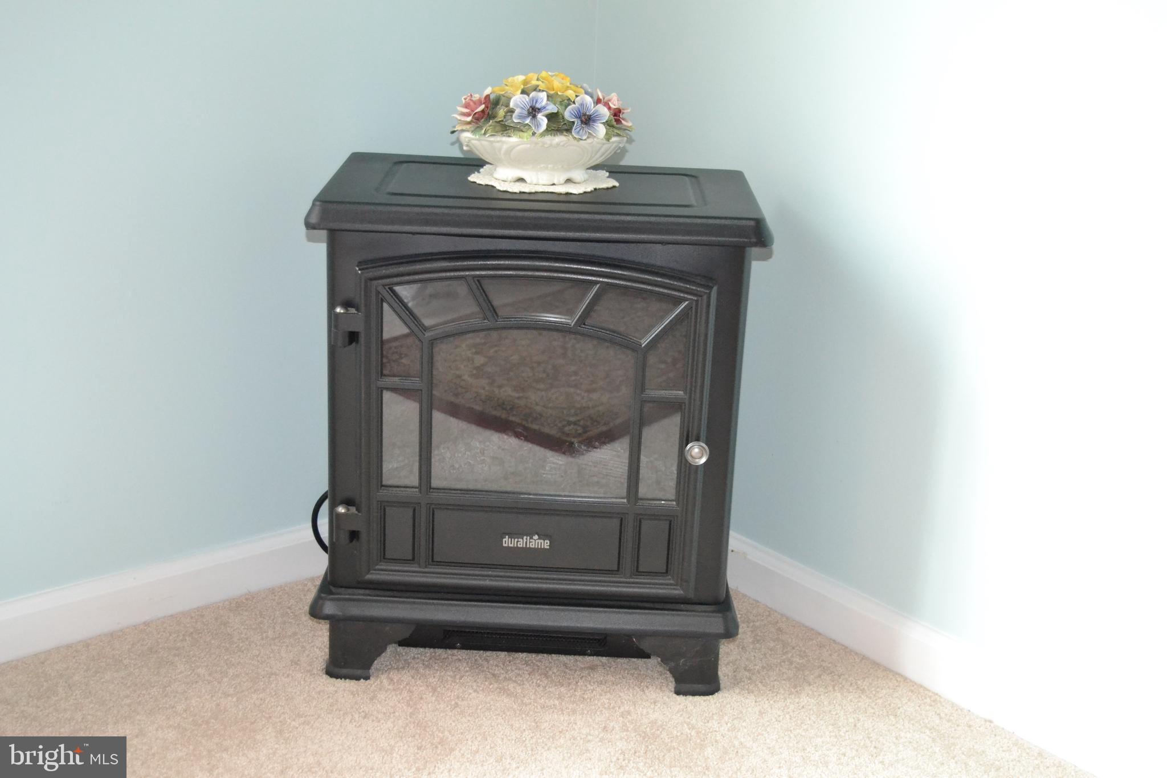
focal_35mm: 48
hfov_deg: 41.1
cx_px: 584
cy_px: 389
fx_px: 1556
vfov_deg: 28.1
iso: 3200
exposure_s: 1/60
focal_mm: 32
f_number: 4.5
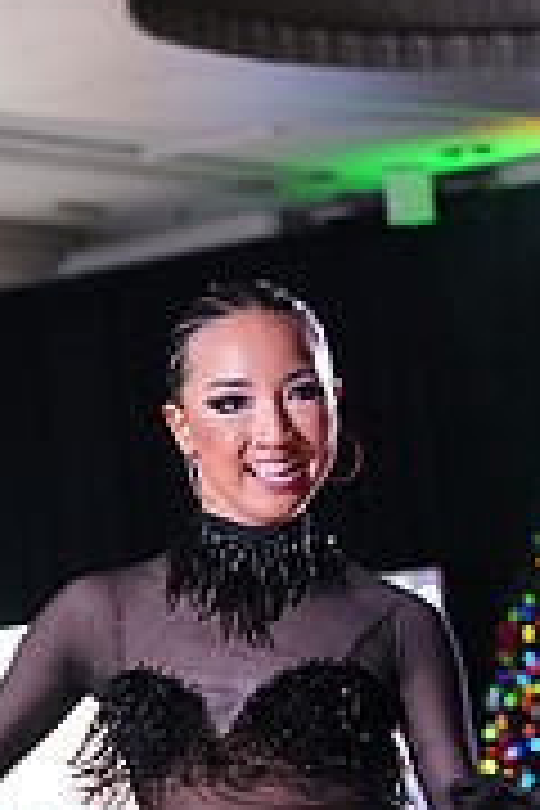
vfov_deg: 7.0
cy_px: 1026
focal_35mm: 290
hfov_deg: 4.7
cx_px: -79
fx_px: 6524
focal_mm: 90
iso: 10000
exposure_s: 1/400
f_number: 5
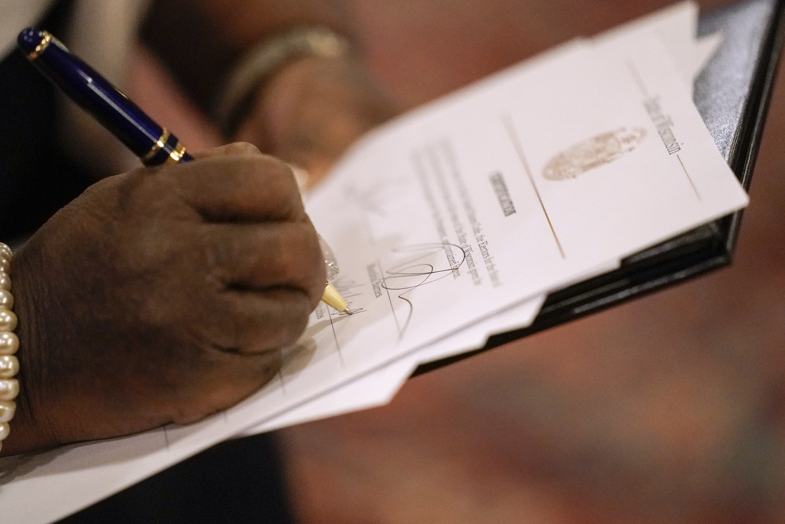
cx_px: 402
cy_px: 265
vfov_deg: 6.2
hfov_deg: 9.2
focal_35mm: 223
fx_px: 4862
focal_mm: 200
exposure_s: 1/200
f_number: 2.8
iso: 10000
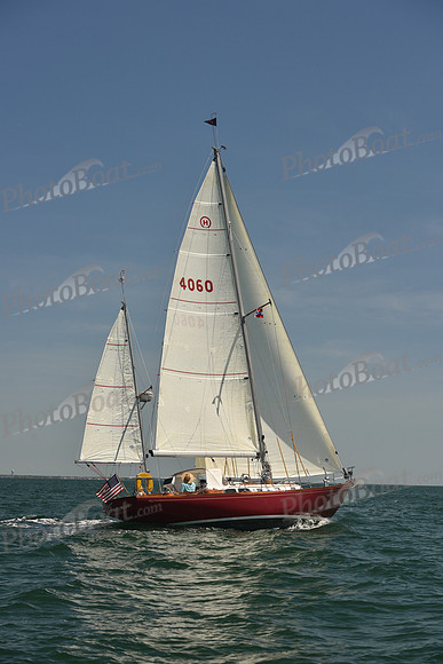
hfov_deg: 19.5
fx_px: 1291
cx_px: 222
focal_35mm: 70
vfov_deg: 28.8
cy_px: 332
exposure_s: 1/800
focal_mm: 70
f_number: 6.3
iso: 250
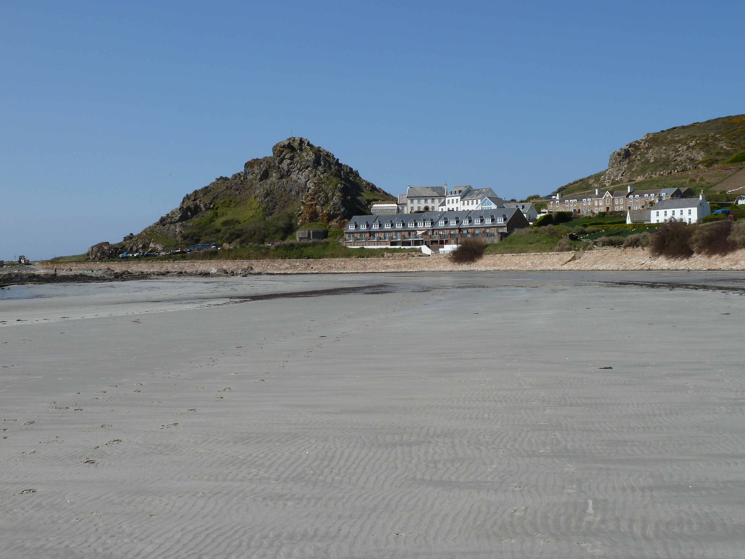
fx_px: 1033
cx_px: 372
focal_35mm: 48
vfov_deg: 30.3
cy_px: 280
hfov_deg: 39.7
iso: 80
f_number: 5.6
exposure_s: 1/500
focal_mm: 7.9
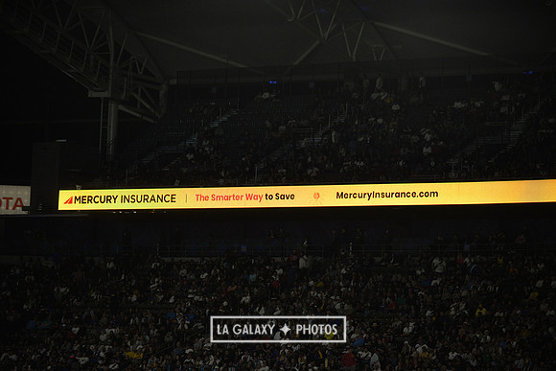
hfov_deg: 11.7
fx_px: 2703
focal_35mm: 175
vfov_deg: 7.9
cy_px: 186
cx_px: 278
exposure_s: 1/3200
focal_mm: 175
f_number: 2.8
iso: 1600
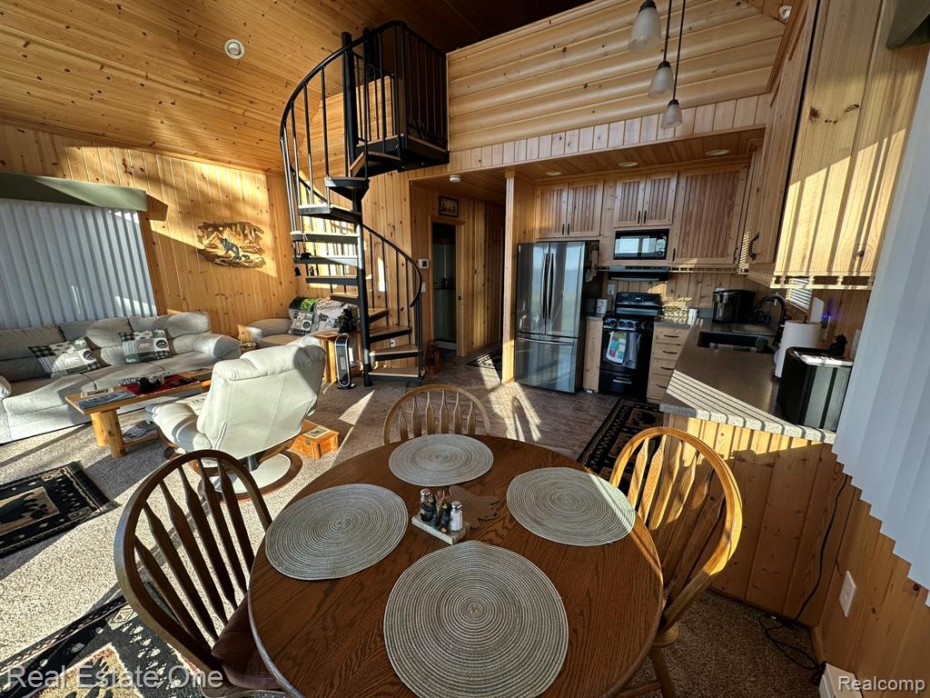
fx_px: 376
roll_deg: -0.1
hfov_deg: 102.1
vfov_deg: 85.7
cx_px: 465
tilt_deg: -13.1
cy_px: 349
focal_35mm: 14
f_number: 2.2
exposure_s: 1/99
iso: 50
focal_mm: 2.22
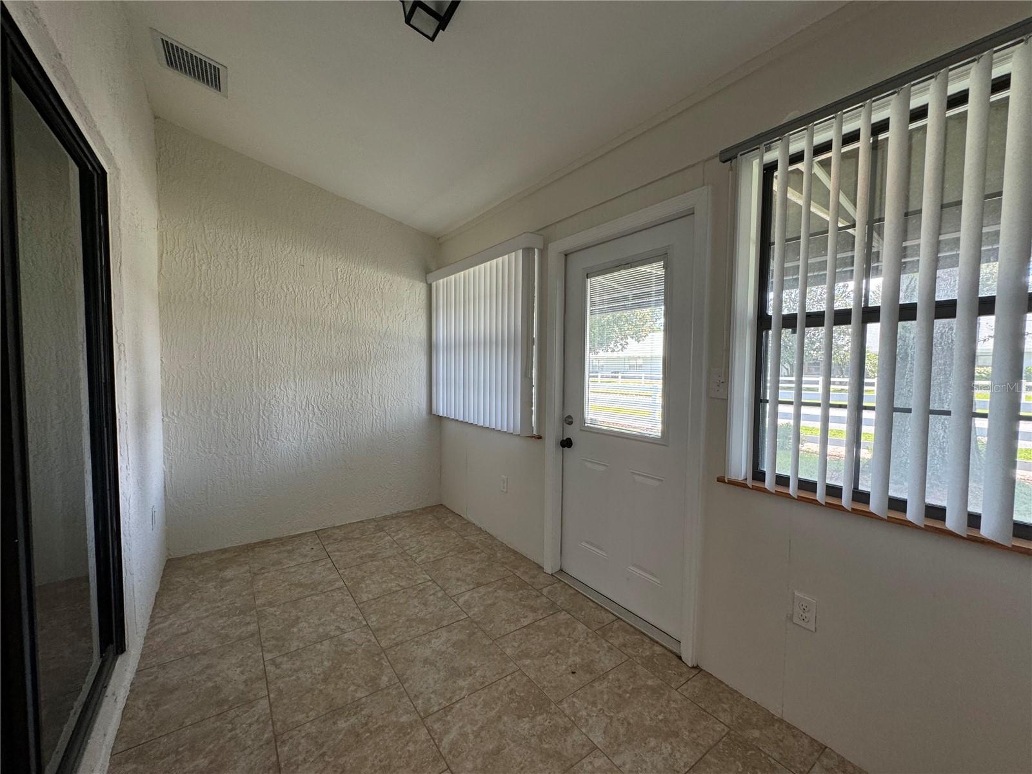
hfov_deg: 102.1
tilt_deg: -2.8
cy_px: 387
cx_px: 516
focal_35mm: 14
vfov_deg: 85.7
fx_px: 417
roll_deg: -0.5
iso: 160
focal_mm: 2.22
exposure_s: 1/120
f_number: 2.2
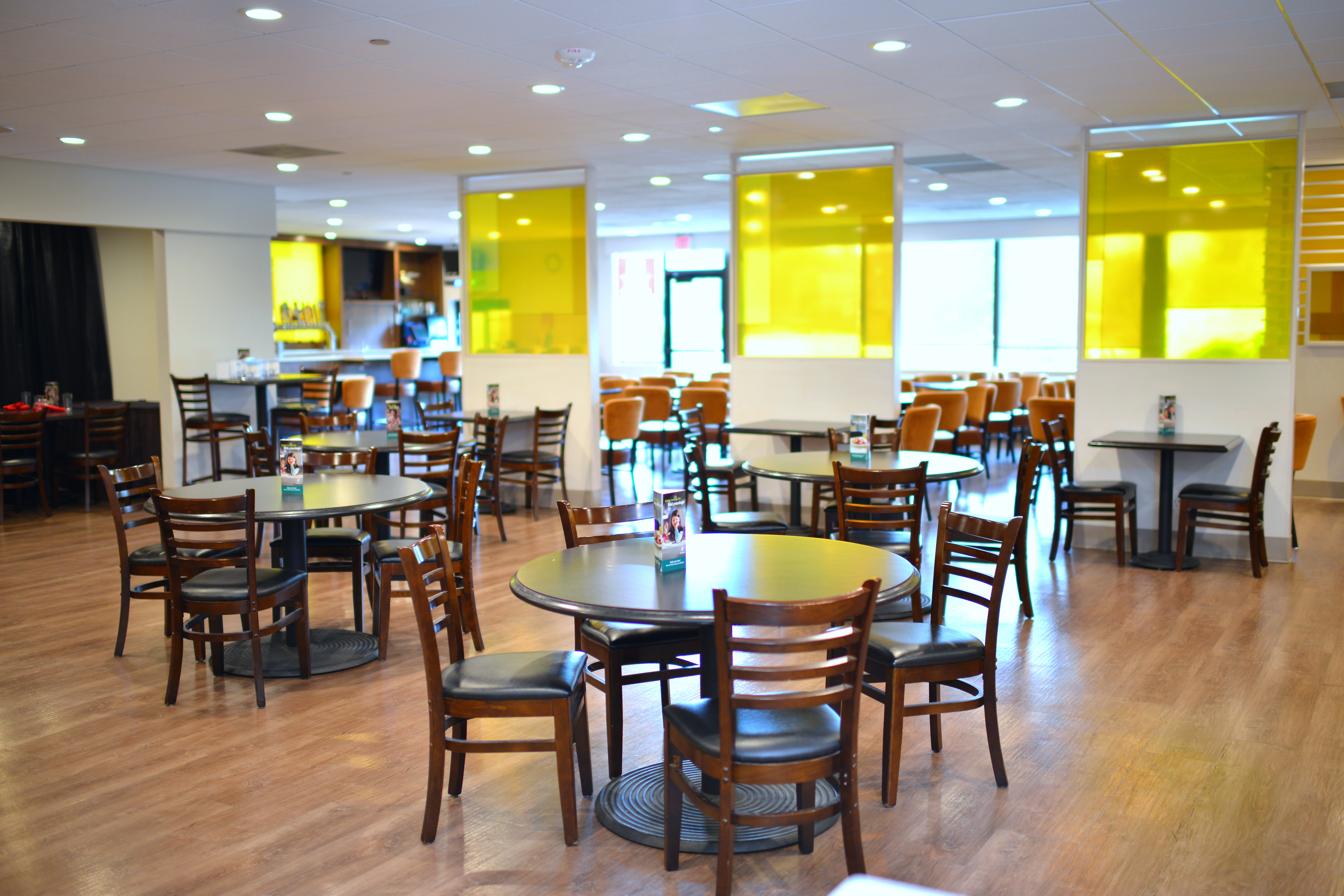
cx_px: 672
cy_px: 448
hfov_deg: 54.4
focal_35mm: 35
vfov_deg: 37.9
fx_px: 1307
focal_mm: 35
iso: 200
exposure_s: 1/50
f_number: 1.4
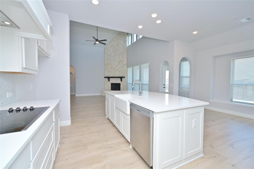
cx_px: 127
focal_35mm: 16
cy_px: 84
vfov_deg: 75.5
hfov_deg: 98.6
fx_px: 109
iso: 200
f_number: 4.5
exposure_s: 1/80
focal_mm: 15.5
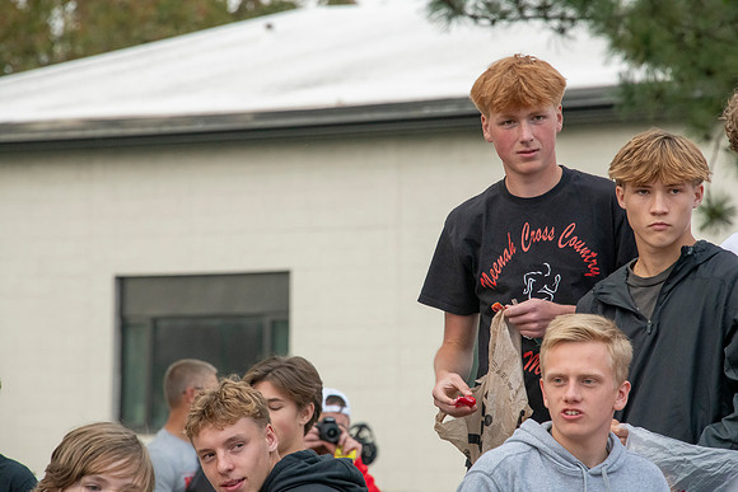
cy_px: 246
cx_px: 369
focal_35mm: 300
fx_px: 6151
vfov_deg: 4.6
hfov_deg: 6.9
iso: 3200
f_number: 11
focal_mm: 300
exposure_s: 1/800
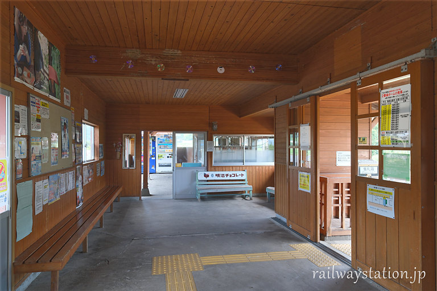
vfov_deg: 49.6
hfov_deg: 69.4
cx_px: 218
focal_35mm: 26
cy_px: 146
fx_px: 316
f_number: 6.4
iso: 500
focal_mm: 17
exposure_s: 1/42
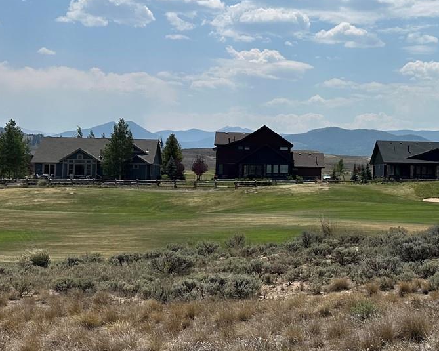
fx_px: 727
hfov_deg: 32.0
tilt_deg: +2.6
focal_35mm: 56
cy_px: 148
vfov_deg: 27.1
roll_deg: -0.8
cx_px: 392
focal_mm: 6.86
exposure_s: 1/10753
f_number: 1.78
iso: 80
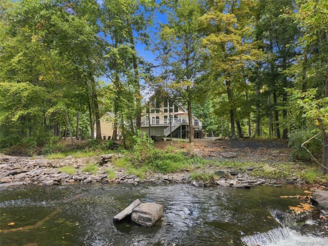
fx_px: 227
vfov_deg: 56.8
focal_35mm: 24
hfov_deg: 71.6
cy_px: 123
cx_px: 164
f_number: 1.8
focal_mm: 8.7
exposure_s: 1/160
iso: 100
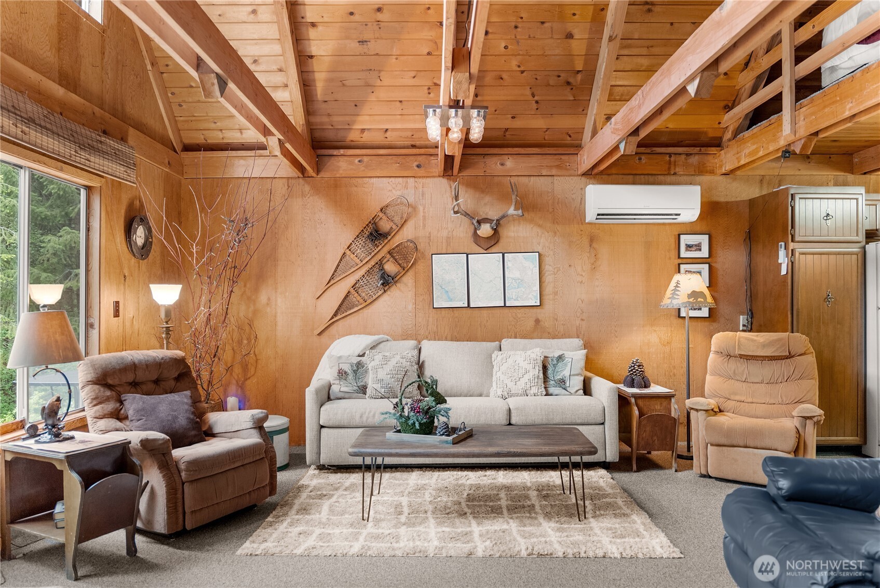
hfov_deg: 73.7
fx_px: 587
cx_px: 440
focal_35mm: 24
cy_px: 294
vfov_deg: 53.2
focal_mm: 24
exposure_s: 1/15
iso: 400
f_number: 2.8
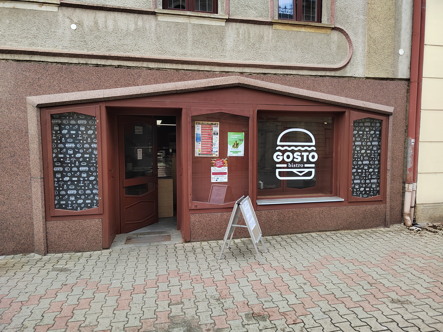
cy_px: 166
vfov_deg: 58.9
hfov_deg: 73.9
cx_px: 222
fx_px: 294
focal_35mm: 23
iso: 509
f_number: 1.9
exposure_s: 1/767
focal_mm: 5.52
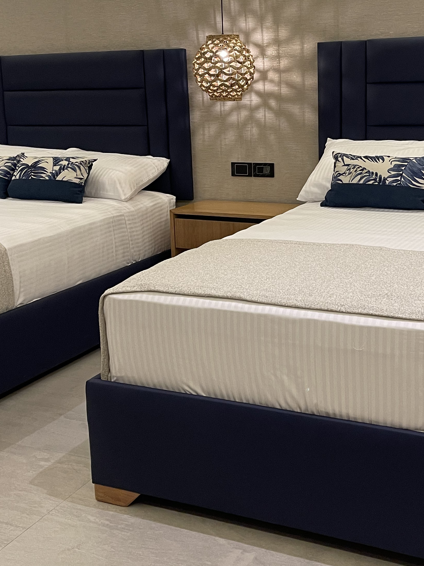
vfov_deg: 39.5
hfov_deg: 30.1
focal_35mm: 48
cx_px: 266
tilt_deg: -10.3
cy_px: 222
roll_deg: +1.3
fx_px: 784
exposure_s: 1/60
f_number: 1.6
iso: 160
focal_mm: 5.1
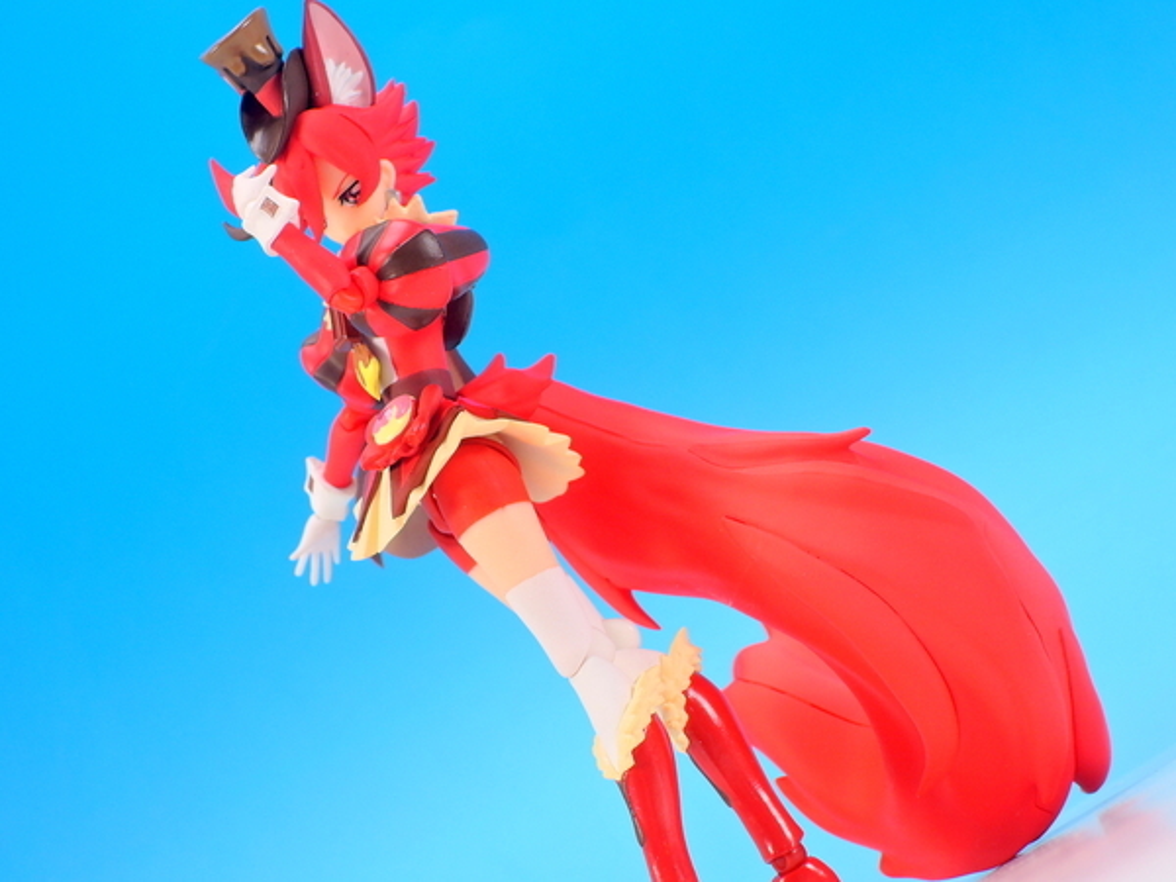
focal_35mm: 95
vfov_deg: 15.6
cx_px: 588
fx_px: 3227
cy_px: 441
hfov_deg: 20.7
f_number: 6.3
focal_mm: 20.2
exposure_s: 1/1.6
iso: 80
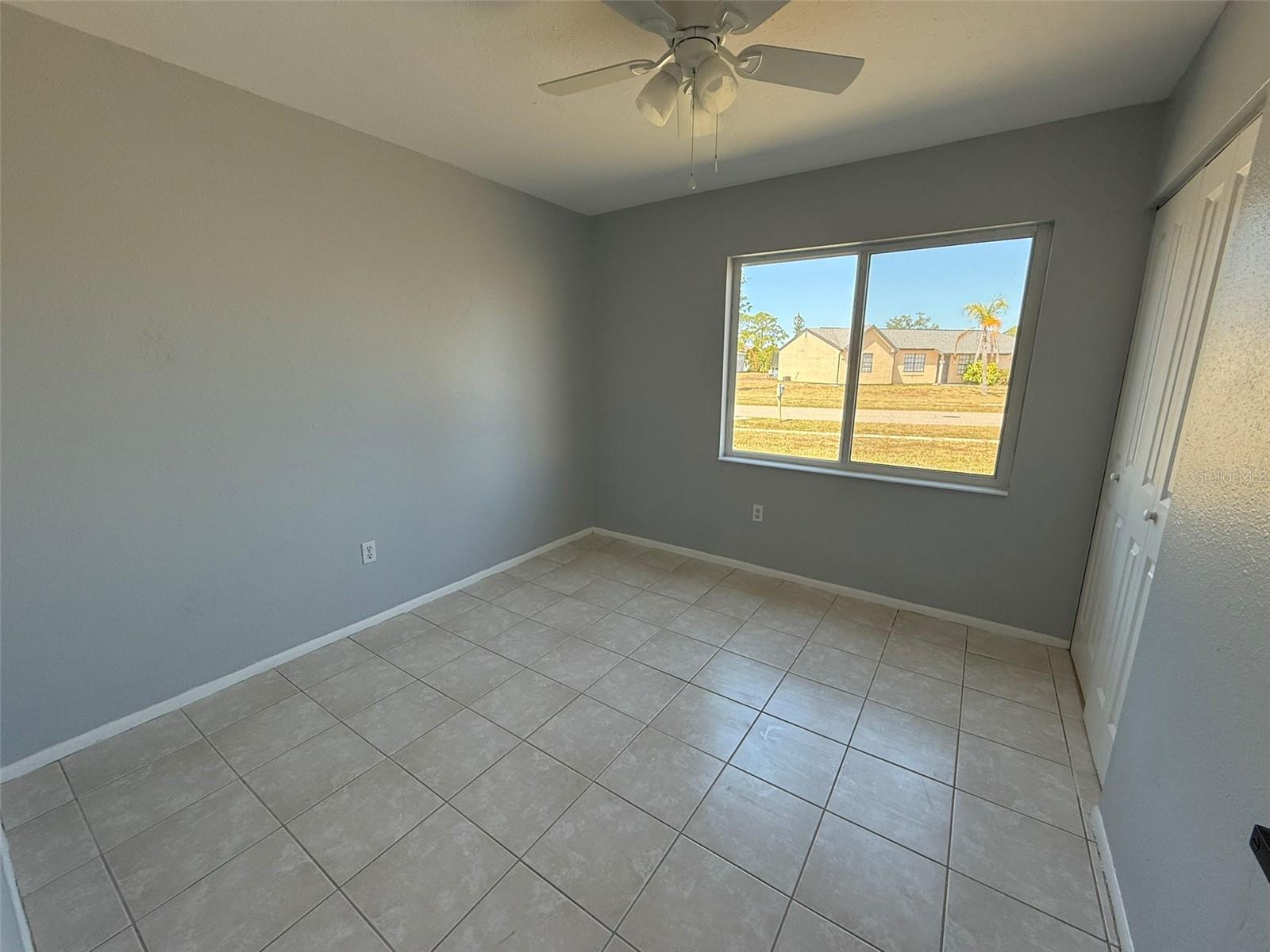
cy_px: 476
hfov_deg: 102.1
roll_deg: -0.7
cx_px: 635
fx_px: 514
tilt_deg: -11.4
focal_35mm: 14
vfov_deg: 85.7
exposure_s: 1/146
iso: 64
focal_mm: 2.22
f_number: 2.2
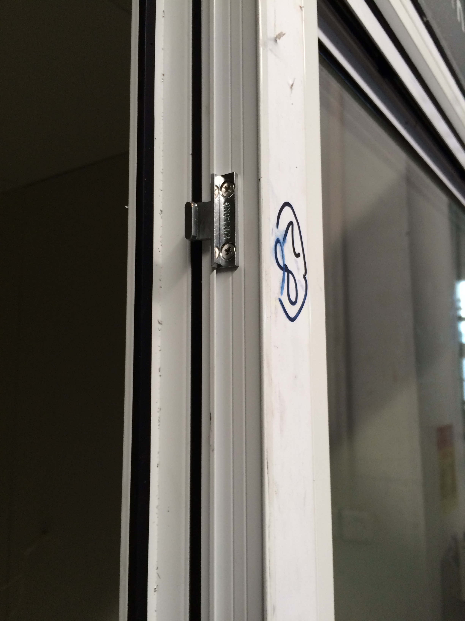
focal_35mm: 29
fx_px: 519
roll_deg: +1.5
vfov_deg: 61.7
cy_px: 310
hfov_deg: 48.2
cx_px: 232
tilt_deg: +5.9
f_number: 2.2
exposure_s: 1/33
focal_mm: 4.15
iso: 100
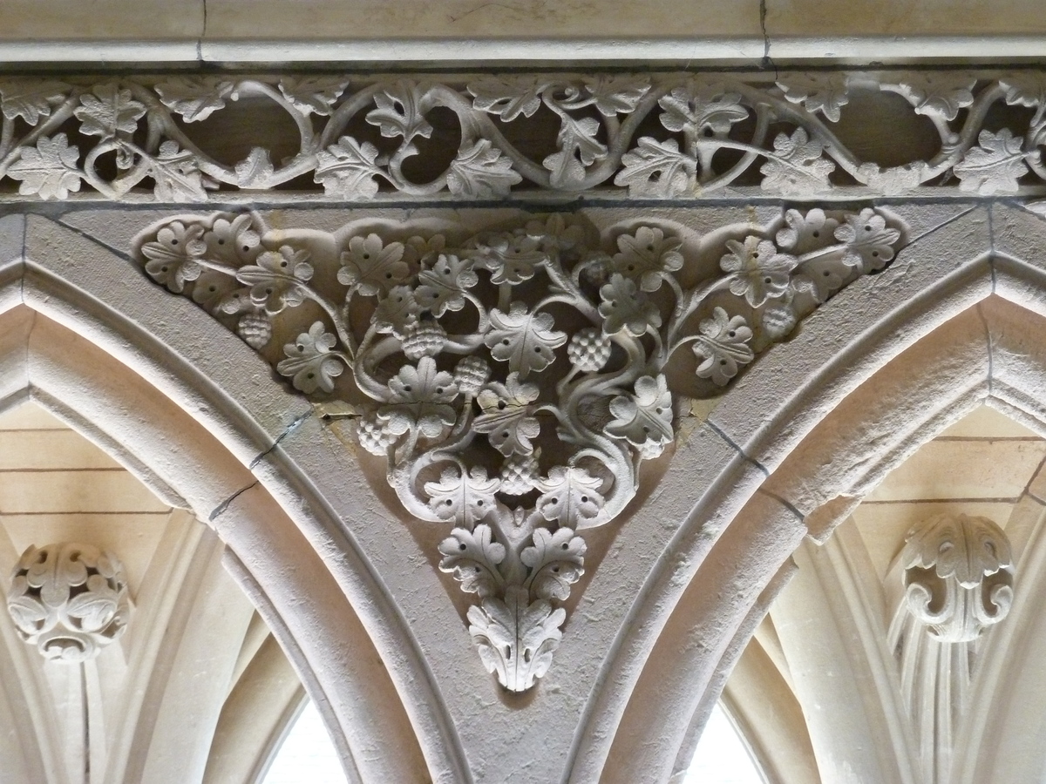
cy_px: 392
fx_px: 2357
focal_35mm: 78
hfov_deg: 25.0
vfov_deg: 18.9
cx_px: 523
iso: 400
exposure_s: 1/40
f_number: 4.2
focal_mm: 12.8
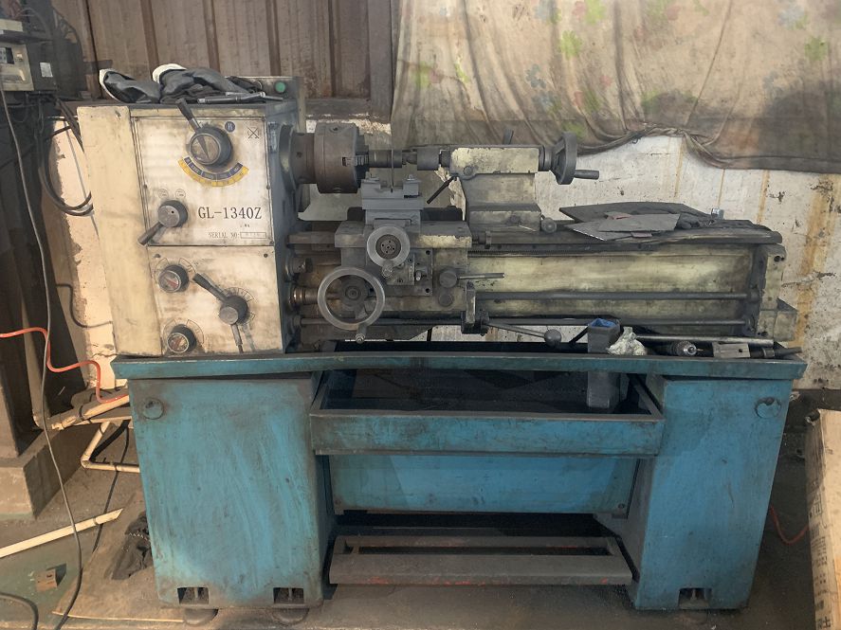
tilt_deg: -19.5
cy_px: 315
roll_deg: +0.6
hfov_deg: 67.3
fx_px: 632
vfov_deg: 53.1
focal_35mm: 26
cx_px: 420
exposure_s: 1/25
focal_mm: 4.25
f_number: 1.8
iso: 640
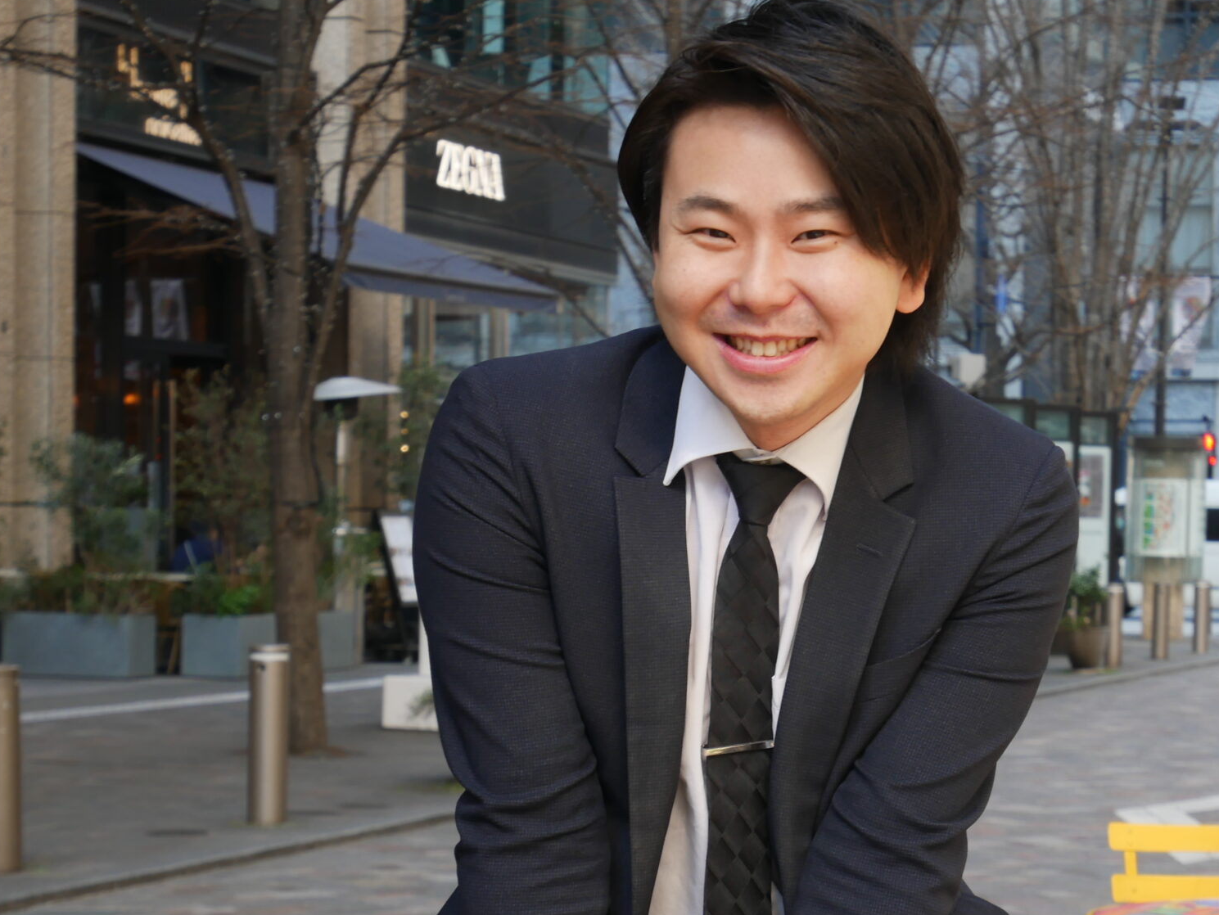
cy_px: 728
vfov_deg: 13.4
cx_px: 764
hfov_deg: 17.8
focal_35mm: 110
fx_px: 3875
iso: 200
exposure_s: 1/80
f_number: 5.6
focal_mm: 32
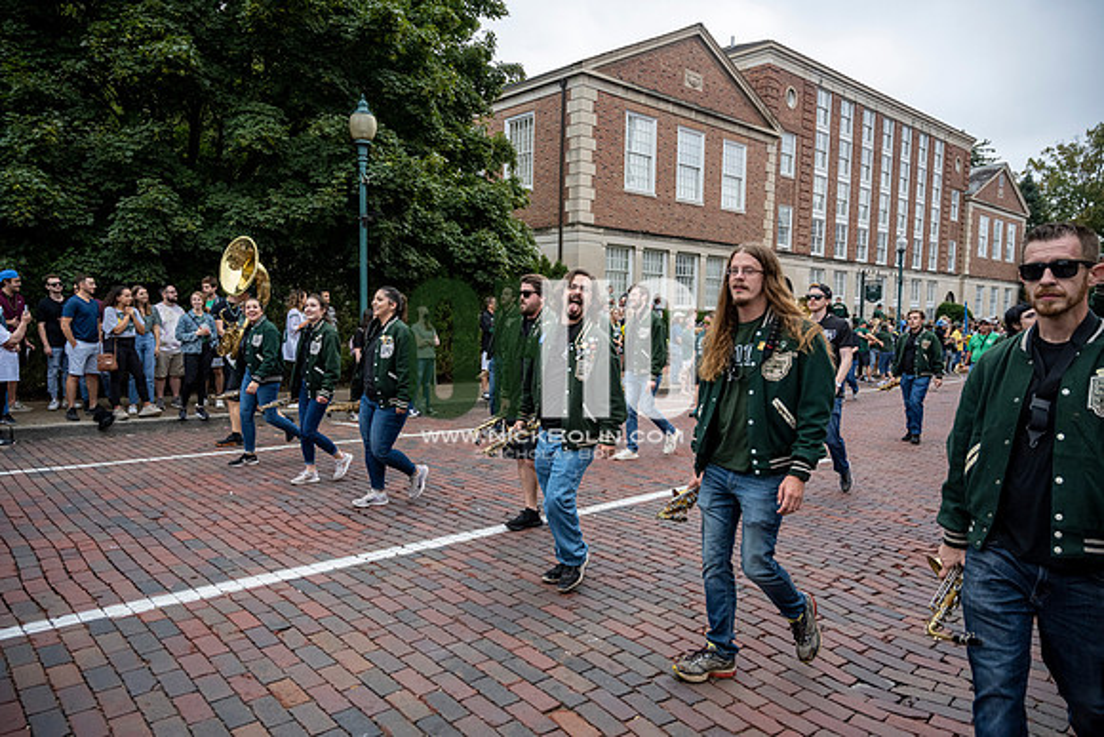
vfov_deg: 53.2
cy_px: 368
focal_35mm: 24
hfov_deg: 73.7
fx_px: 736
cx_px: 552
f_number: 4
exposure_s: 1/1600
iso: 1000
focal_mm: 24
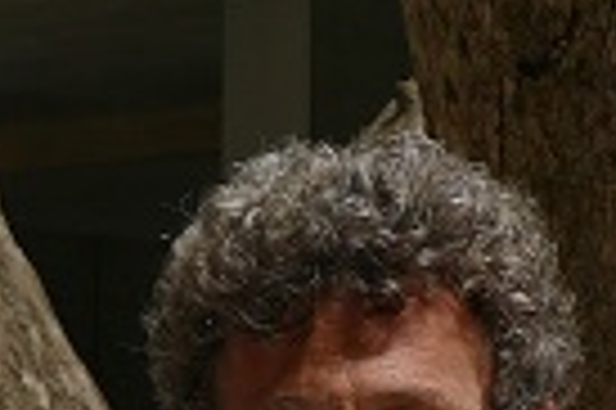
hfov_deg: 7.6
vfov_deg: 5.3
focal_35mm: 250
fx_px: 4273
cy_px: 942
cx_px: -962
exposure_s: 1/800
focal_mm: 13.97
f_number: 3.1
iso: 125
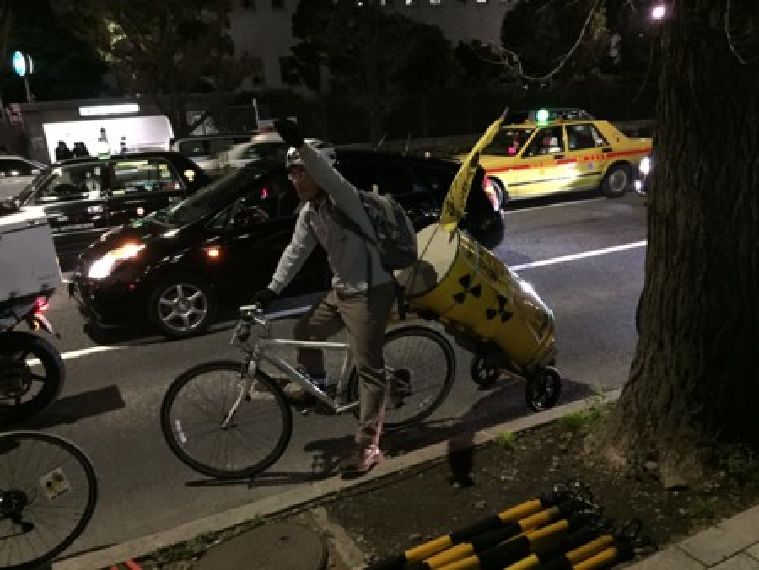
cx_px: 380
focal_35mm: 29
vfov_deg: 48.3
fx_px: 636
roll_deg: +5.7
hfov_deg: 61.6
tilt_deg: -14.8
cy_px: 285
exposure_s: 1/15
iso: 400
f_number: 2.2
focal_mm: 4.15
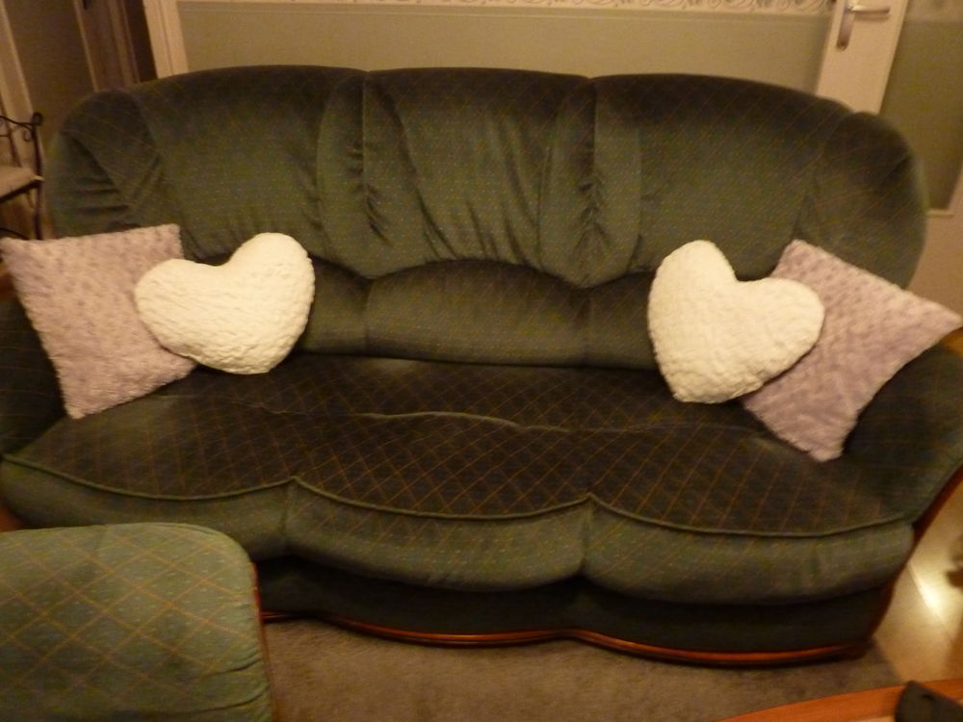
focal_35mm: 25
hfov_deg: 69.4
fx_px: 695
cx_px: 482
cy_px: 361
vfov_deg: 54.9
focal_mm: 4.1
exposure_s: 1/15
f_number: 3.3
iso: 800
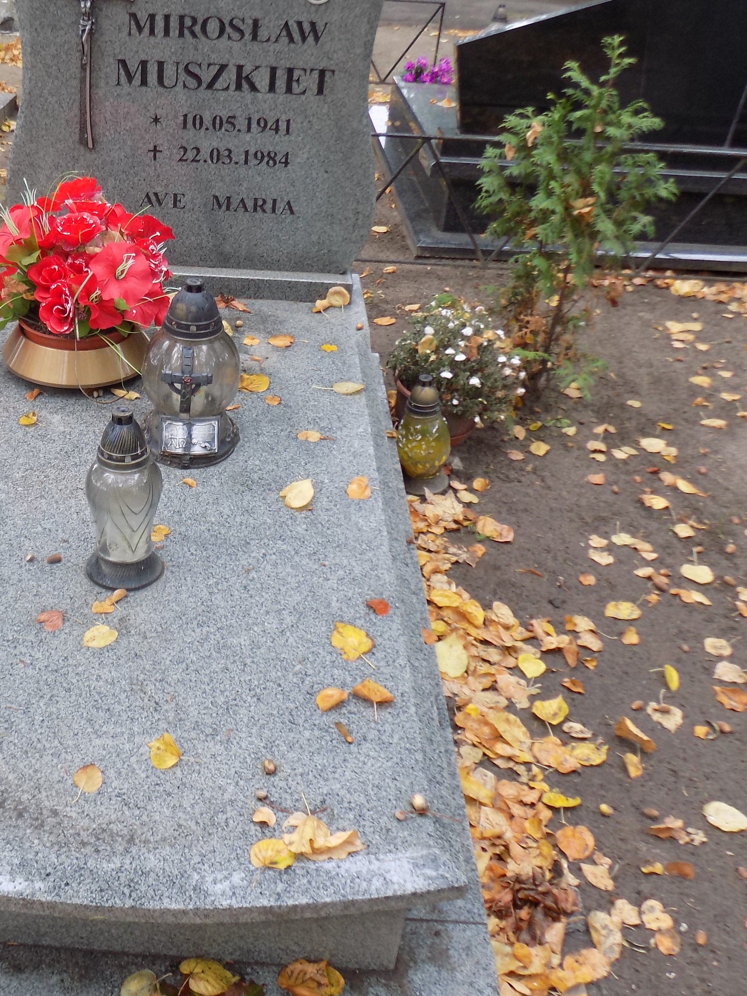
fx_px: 1093
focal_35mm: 38
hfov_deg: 36.8
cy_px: 480
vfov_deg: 49.0
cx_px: 188
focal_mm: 4
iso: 100
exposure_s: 1/30
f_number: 3.1
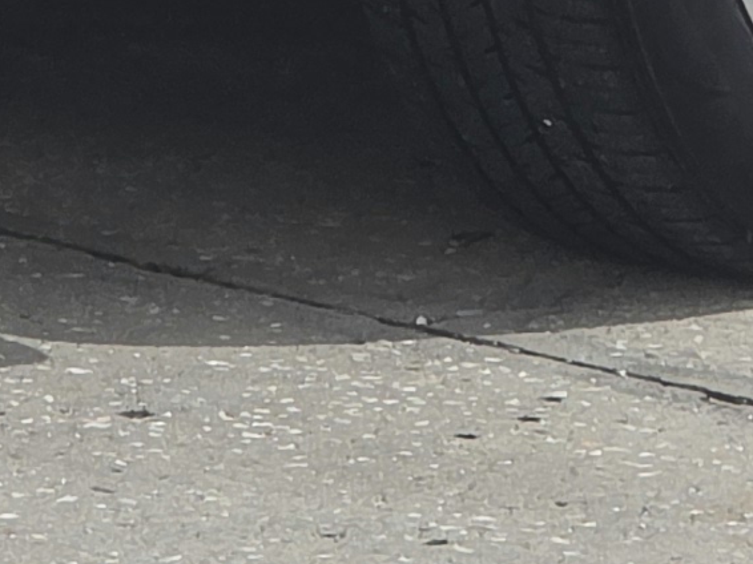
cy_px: -849
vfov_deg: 3.0
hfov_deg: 4.1
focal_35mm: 488
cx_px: 625
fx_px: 10611
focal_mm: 7.9
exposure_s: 1/3246
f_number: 2.4
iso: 50
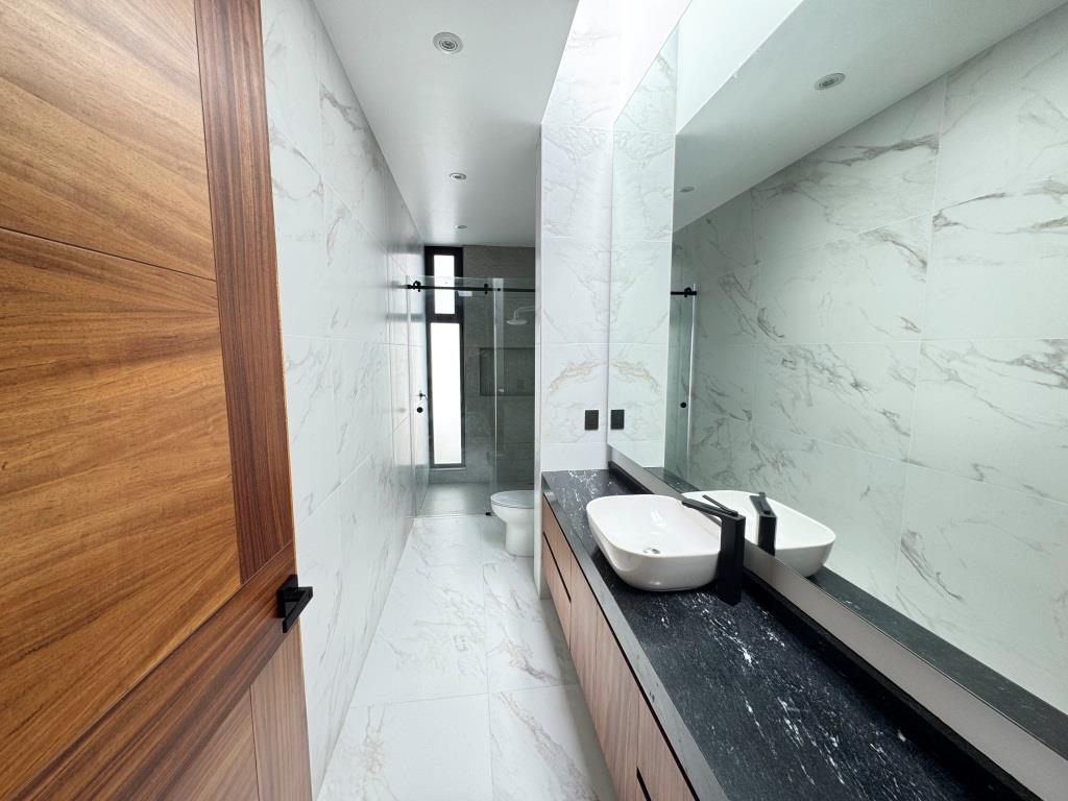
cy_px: 400
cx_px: 534
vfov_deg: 85.7
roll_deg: -0.1
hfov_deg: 102.1
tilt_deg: -6.4
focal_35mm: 14
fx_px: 432
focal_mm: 2.22
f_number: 2.2
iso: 40
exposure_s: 1/99
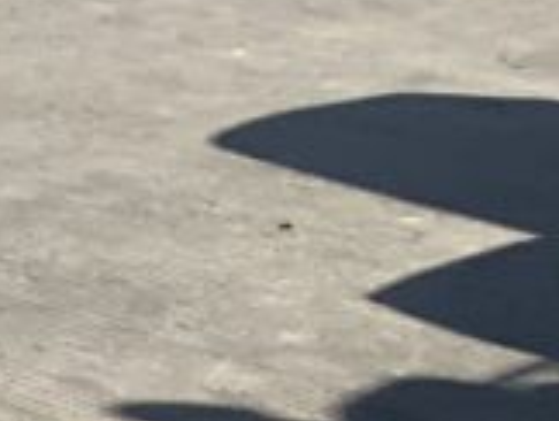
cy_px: 1163
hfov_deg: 8.9
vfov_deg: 7.4
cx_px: -1094
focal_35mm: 183
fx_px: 2960
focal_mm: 3
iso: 16
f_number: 1.8
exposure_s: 1/1675
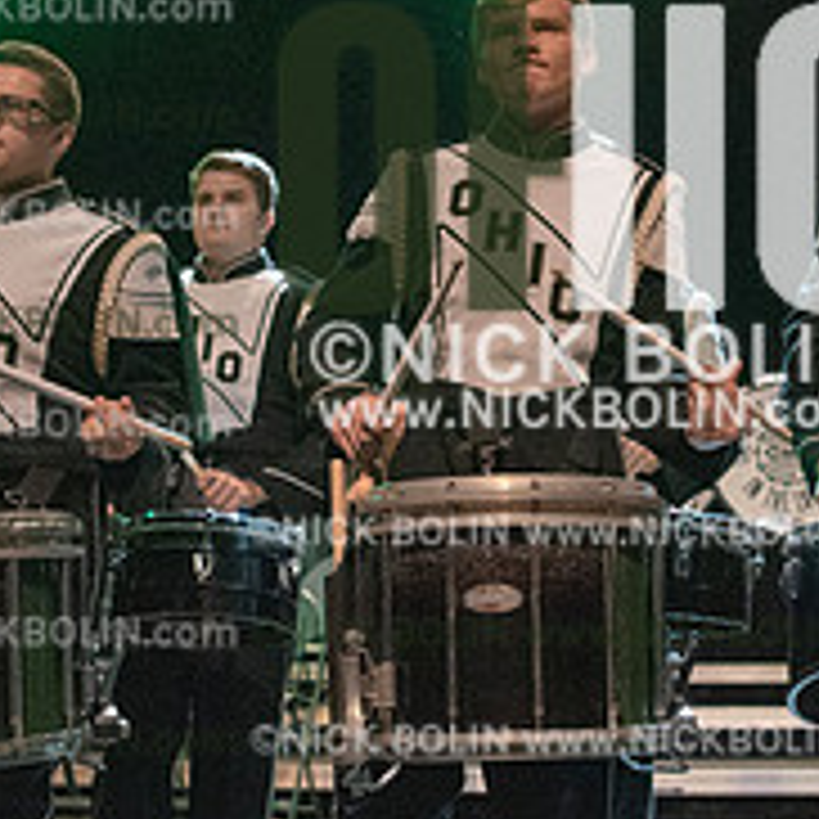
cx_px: 594
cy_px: 218
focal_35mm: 65
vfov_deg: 26.2
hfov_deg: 26.2
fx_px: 1740
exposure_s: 1/4000
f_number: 2.8
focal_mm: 24
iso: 10000
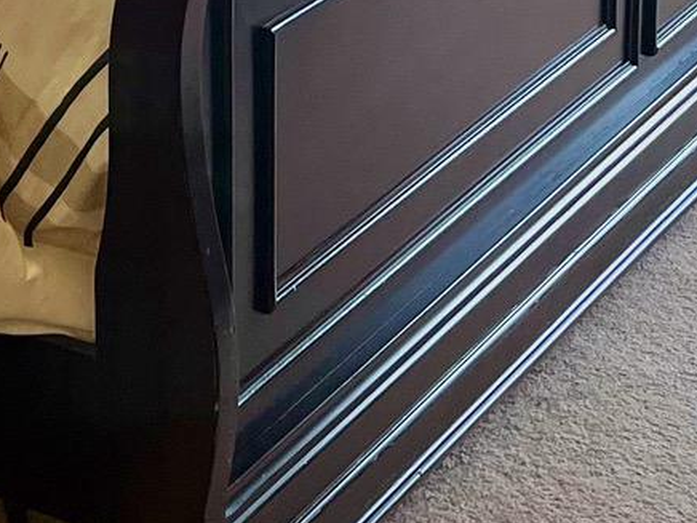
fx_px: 2456
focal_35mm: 122
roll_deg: +1.1
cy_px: -443
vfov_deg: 11.2
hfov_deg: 16.1
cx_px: 248
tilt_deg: -11.3
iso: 200
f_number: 1.6
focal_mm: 5.1
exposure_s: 1/60
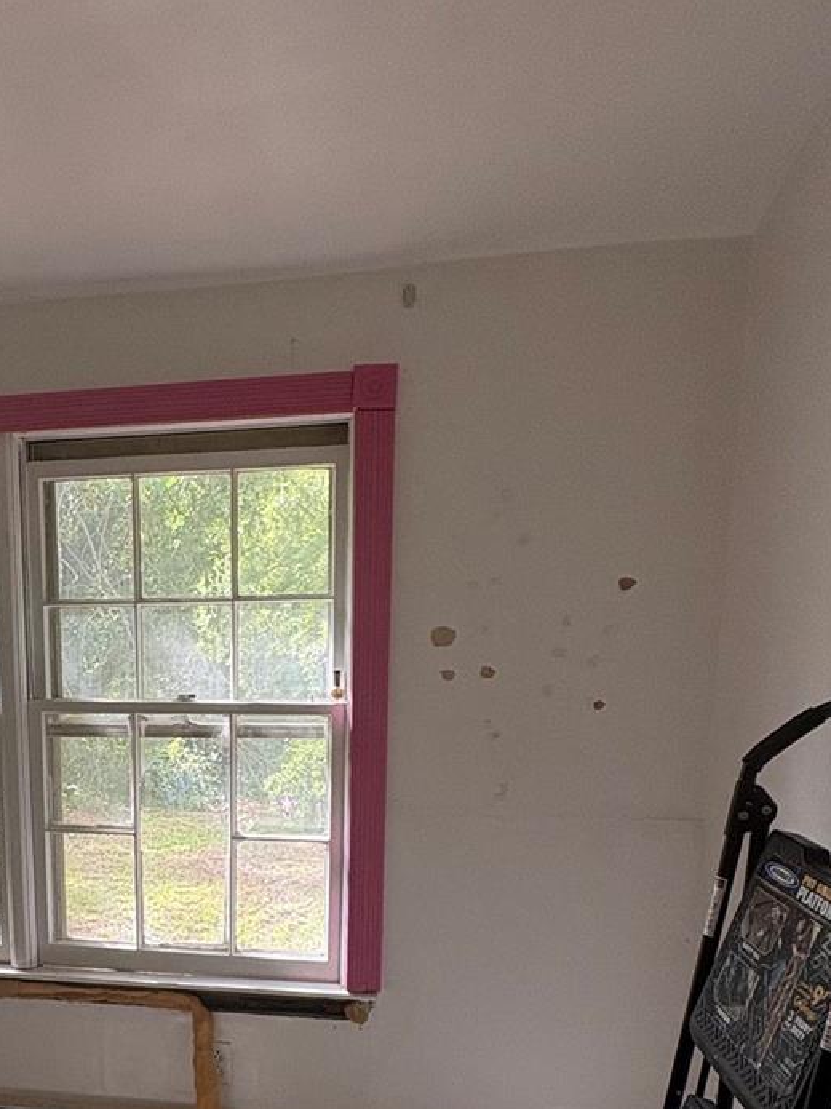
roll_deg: +1.8
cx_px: 145
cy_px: 765
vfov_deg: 56.7
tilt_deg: -7.6
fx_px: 993
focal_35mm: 31
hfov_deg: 43.0
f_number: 2.2
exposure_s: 1/99
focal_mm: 2.22
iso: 64
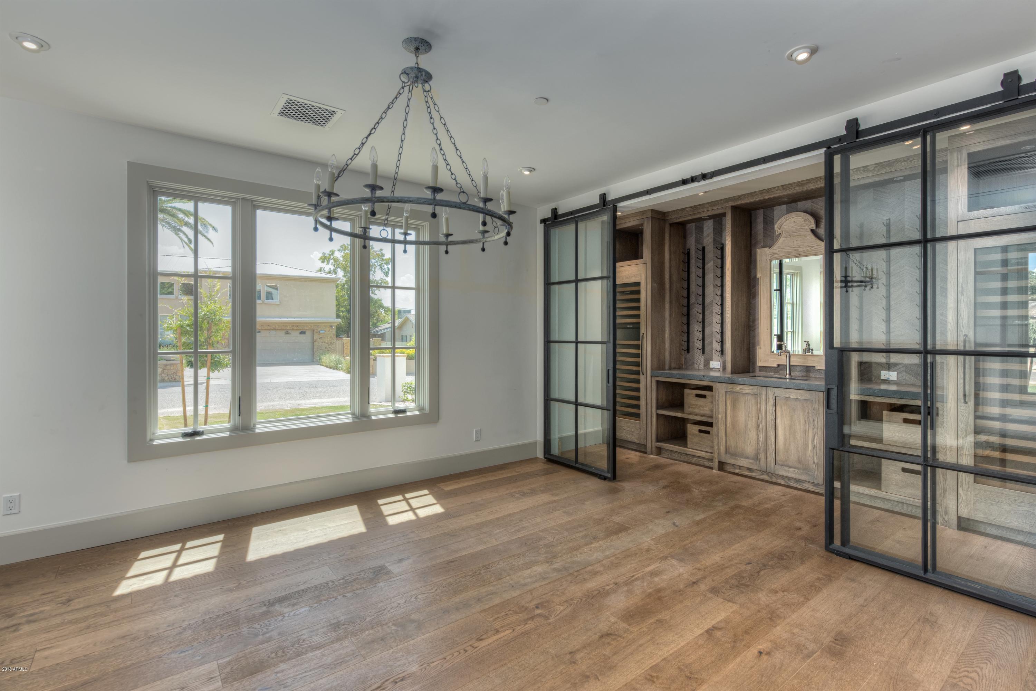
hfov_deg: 93.3
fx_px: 489
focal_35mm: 17
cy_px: 346
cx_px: 518
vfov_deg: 70.4
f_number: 8
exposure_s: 1/125
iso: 320
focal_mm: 17
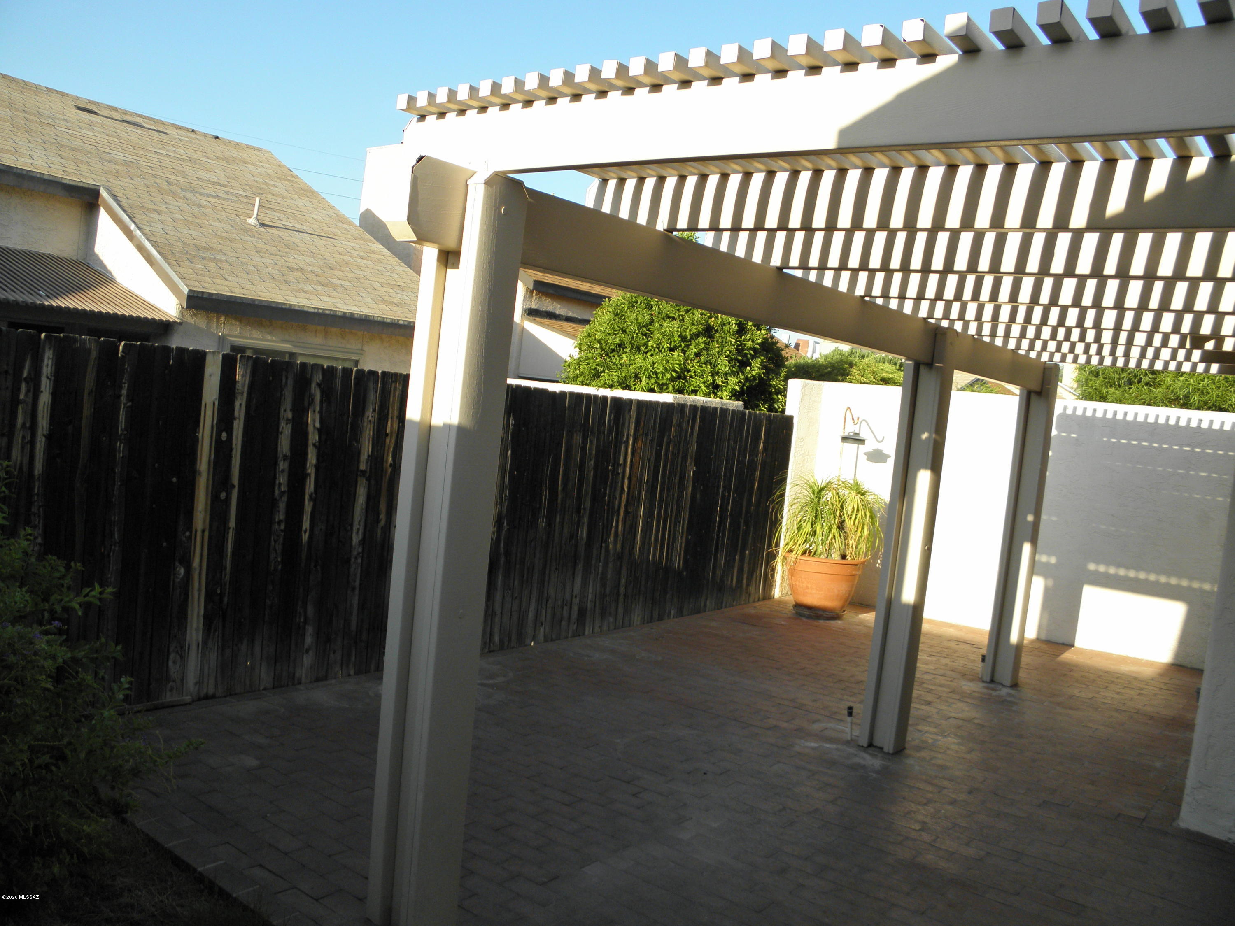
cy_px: 463
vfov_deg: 49.7
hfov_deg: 63.4
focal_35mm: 28
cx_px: 618
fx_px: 999
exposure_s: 1/400
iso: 100
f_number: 3.5
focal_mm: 5
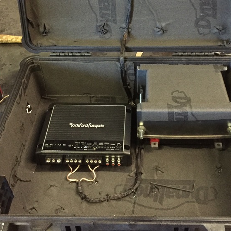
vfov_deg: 35.1
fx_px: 355
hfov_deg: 36.0
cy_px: 53
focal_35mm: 47
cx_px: 128
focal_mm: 4.15
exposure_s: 1/15
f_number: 2.2
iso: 400
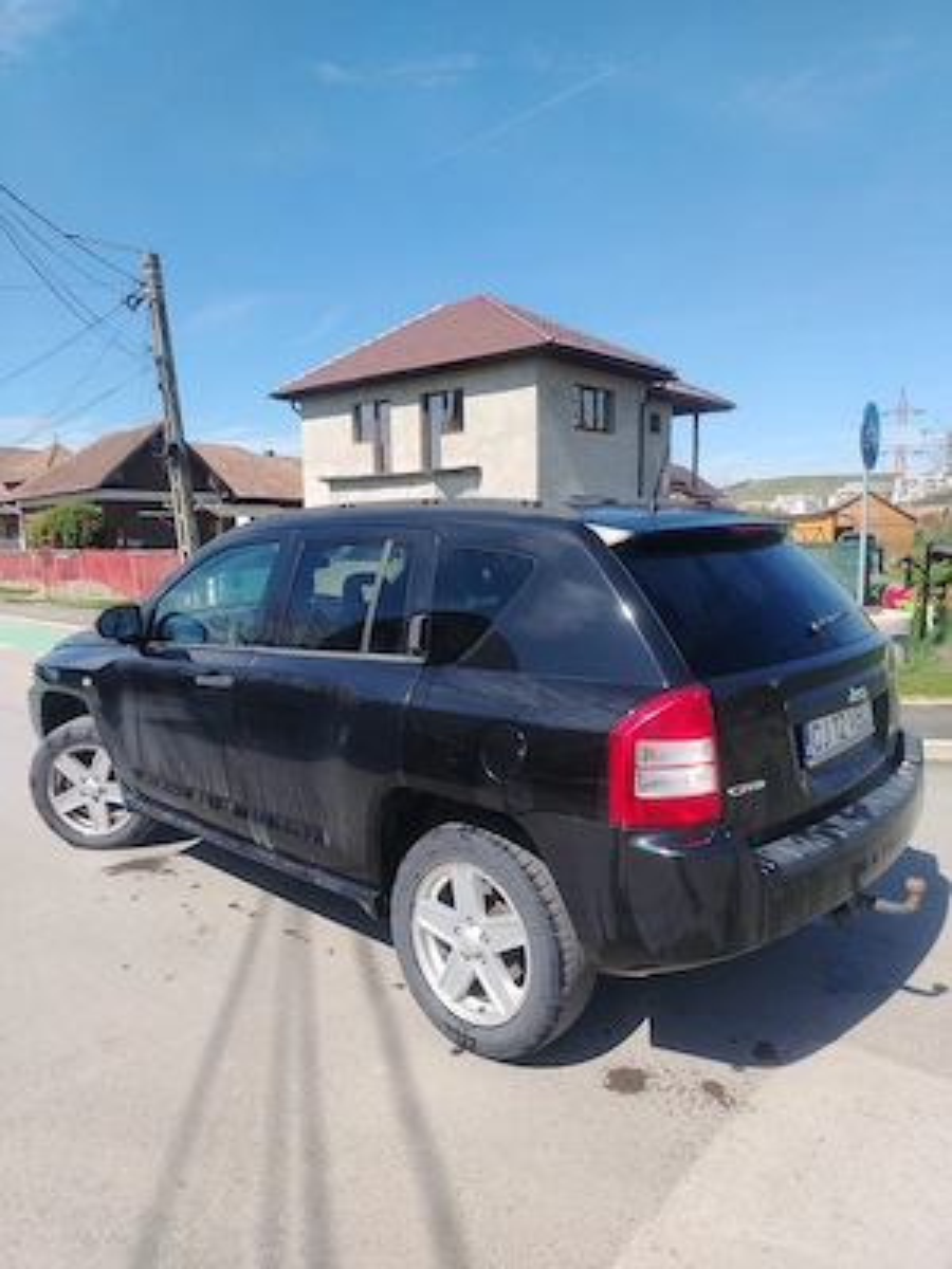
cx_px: 476
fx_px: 880
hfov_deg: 56.8
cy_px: 634
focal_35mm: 24
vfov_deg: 71.6
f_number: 1.75
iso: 100
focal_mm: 5.25
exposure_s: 1/689
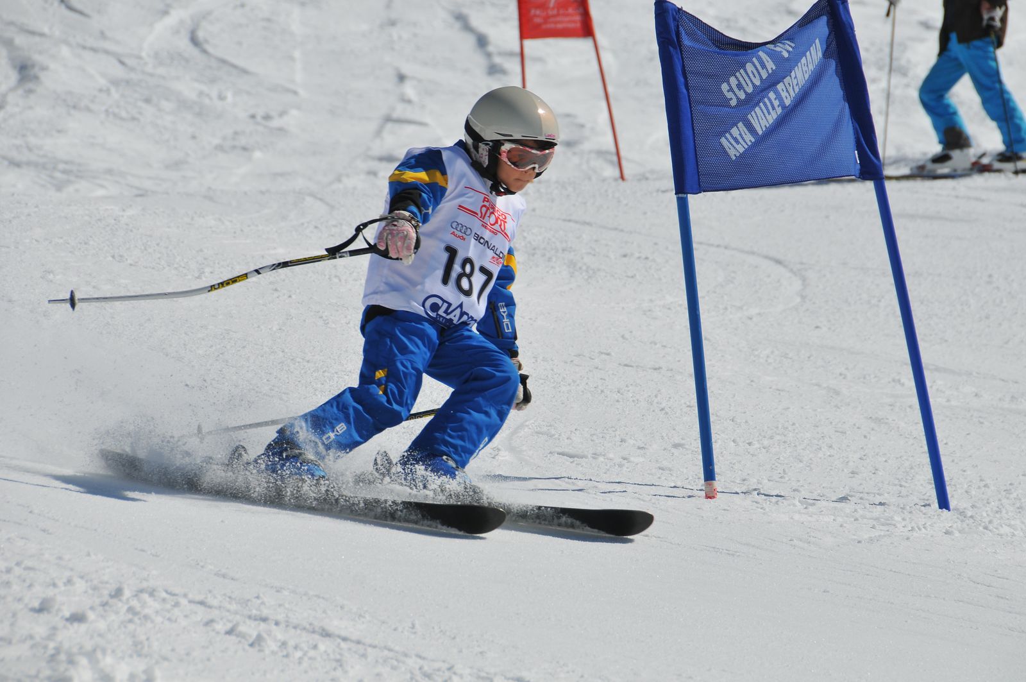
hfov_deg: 8.1
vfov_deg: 5.4
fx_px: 7259
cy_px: 341
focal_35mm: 255
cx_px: 513
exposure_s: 1/1250
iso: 200
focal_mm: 170
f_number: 9
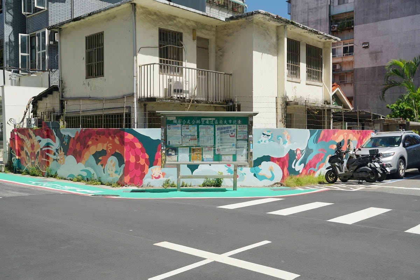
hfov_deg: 53.1
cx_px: 210
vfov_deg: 36.9
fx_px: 420
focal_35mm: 36
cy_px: 140
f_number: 5
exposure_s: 1/250
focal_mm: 36
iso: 100
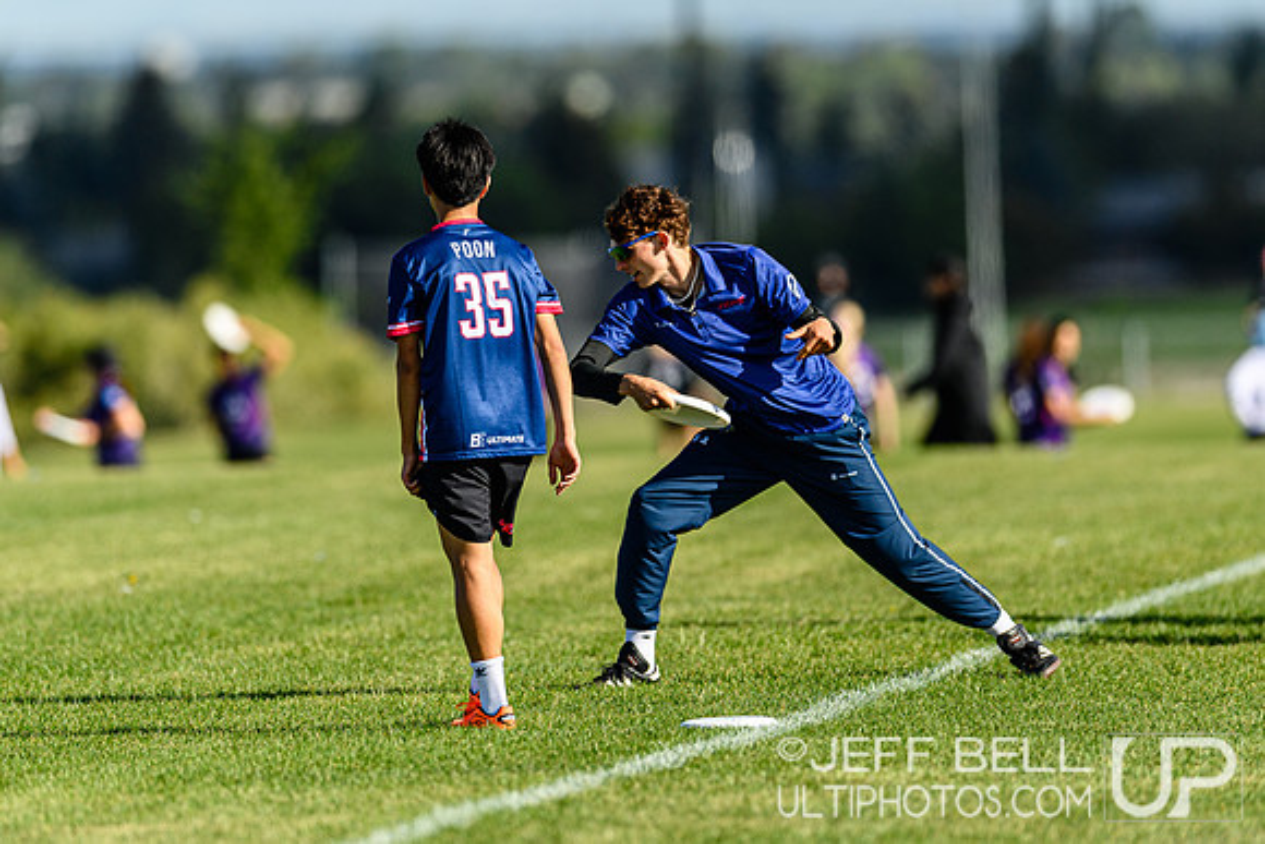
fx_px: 21226
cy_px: 327
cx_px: 676
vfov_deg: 2.3
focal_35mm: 604
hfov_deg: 3.4
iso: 100
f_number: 3.2
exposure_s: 1/2000
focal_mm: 400
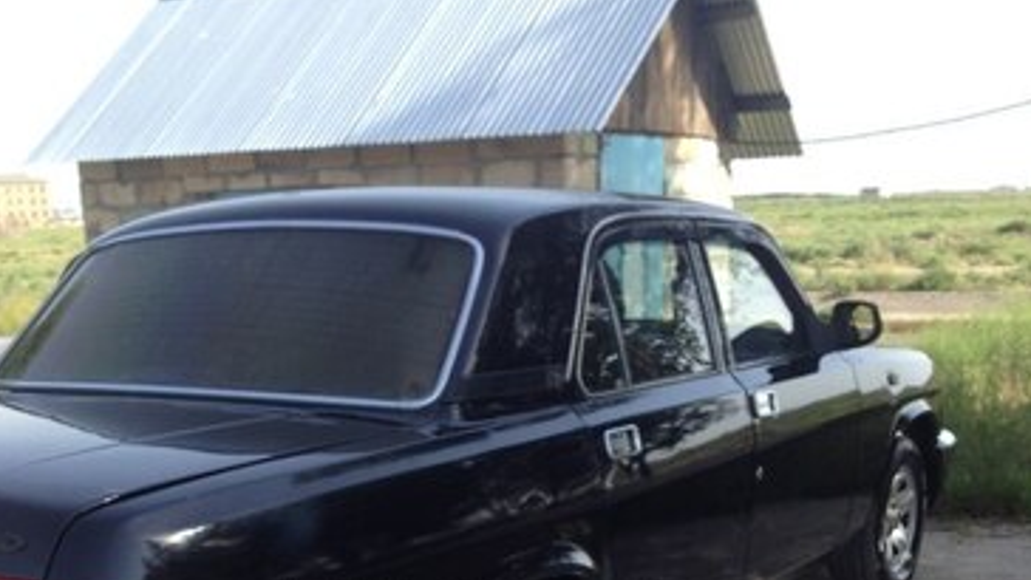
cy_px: 622
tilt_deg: -18.6
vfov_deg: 22.0
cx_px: 510
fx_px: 1422
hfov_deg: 39.9
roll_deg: +2.0
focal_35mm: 52
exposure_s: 1/563
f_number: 2.4
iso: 50
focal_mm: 4.28
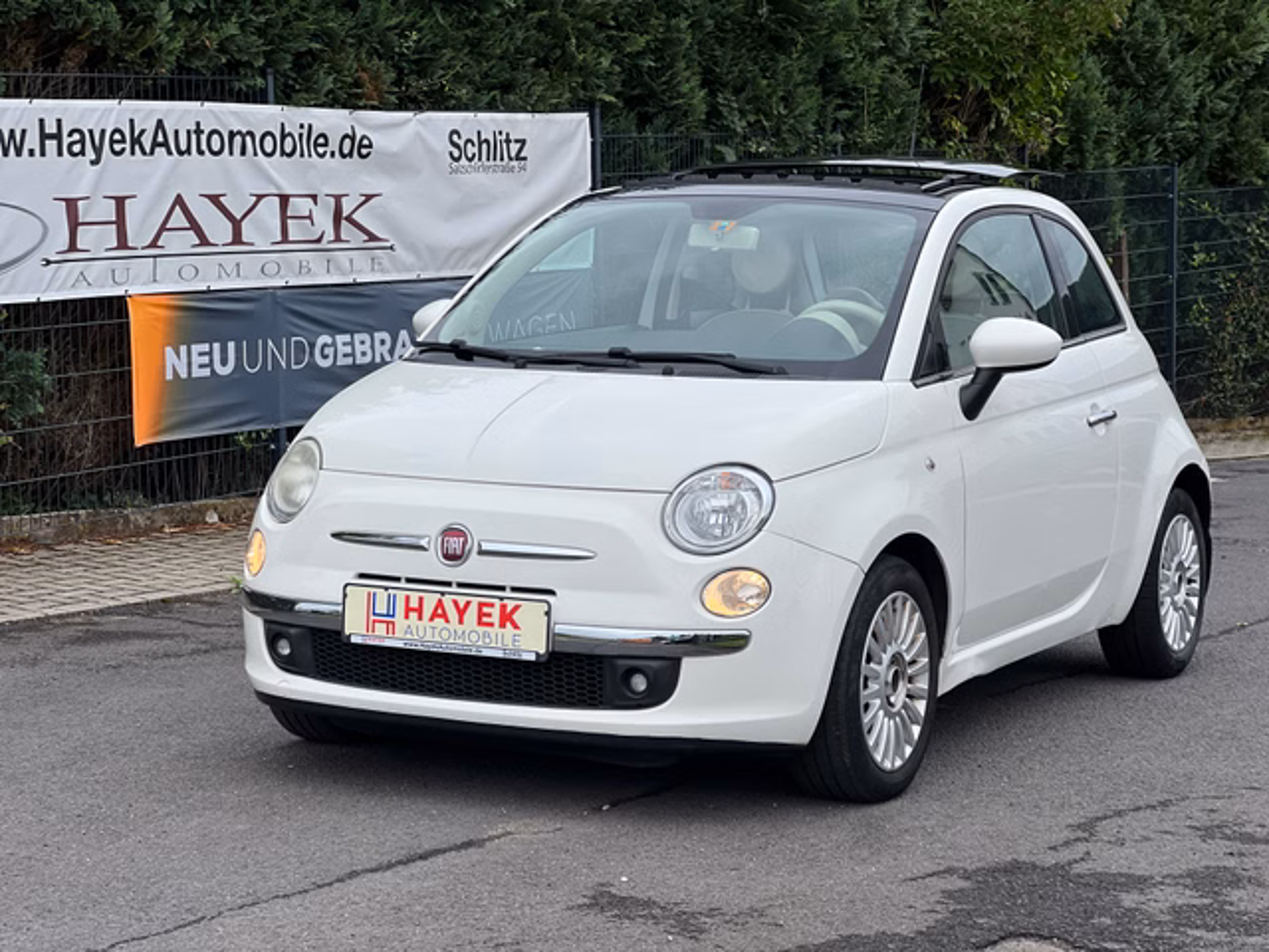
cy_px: 476
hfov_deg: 25.3
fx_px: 2823
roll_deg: +0.9
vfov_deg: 19.1
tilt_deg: -6.3
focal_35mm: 77
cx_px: 634
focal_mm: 9
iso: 25
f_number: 2.8
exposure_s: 1/198
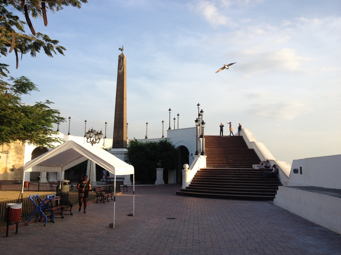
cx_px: 170
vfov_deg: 40.7
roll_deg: +0.1
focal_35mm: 35
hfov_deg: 52.6
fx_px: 345
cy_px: 128
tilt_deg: +4.8
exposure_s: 1/699
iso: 50
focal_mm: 4.28
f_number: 2.4
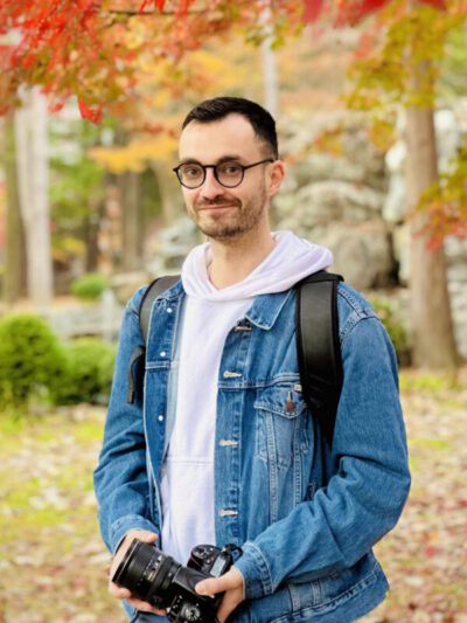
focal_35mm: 77
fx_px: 1385
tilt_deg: +2.2
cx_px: 234
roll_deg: +0.8
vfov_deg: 25.3
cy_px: 312
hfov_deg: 19.1
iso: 250
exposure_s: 1/121
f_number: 2.8
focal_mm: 9
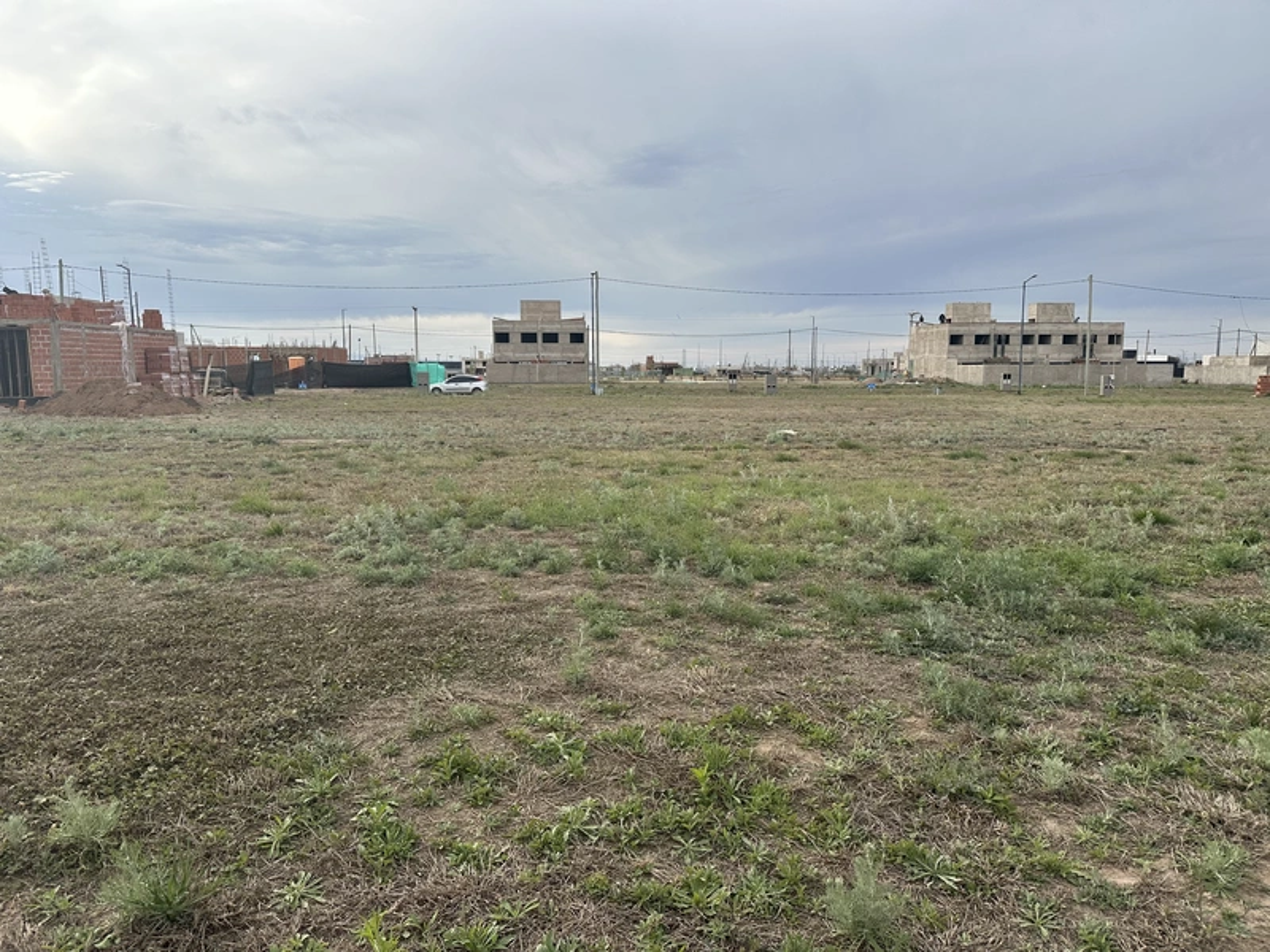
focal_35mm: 24
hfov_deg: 71.6
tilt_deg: -7.7
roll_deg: -0.3
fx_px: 881
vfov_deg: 56.8
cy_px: 476
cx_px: 635
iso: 80
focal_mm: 6.86
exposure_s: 1/2967
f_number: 1.78
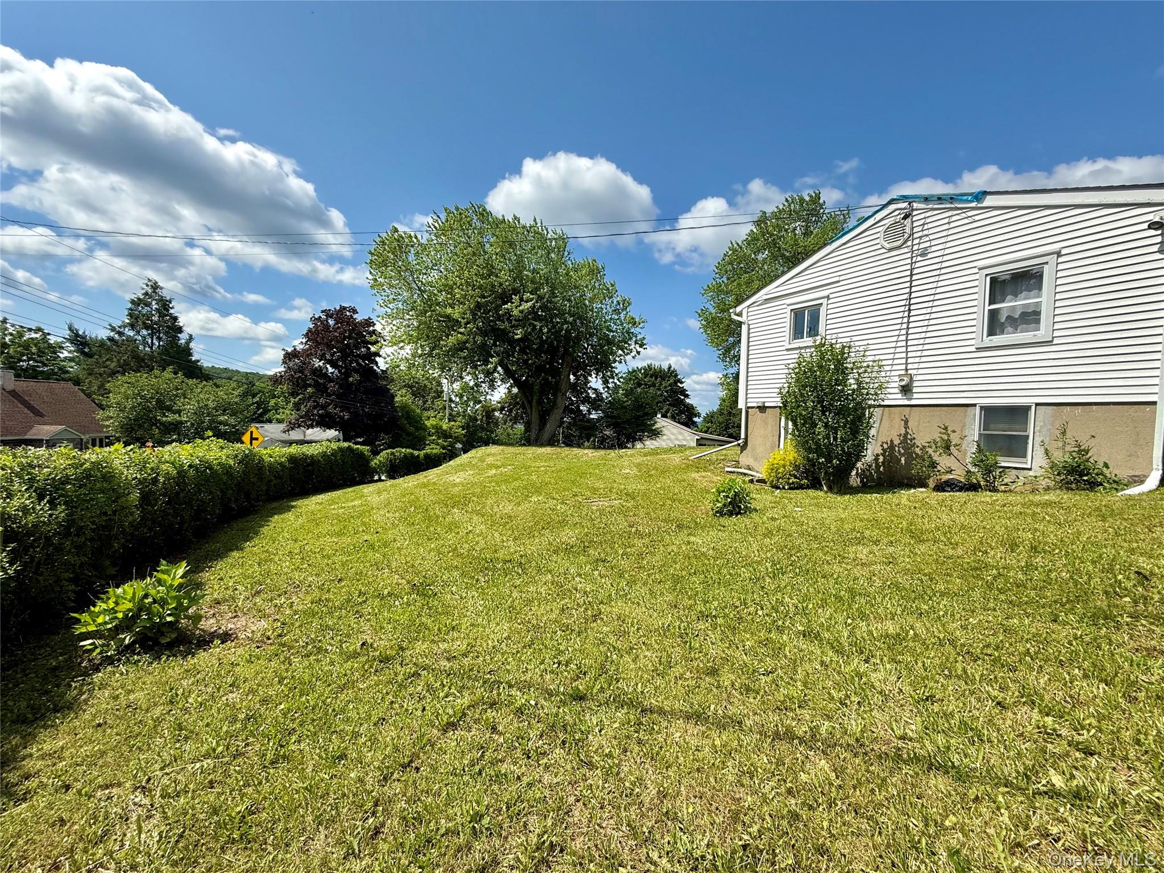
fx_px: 471
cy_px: 436
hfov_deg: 102.1
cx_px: 582
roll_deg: -1.8
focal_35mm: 14
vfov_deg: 85.7
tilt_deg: -0.6
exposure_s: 1/1901
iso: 50
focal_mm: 2.22
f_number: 2.2
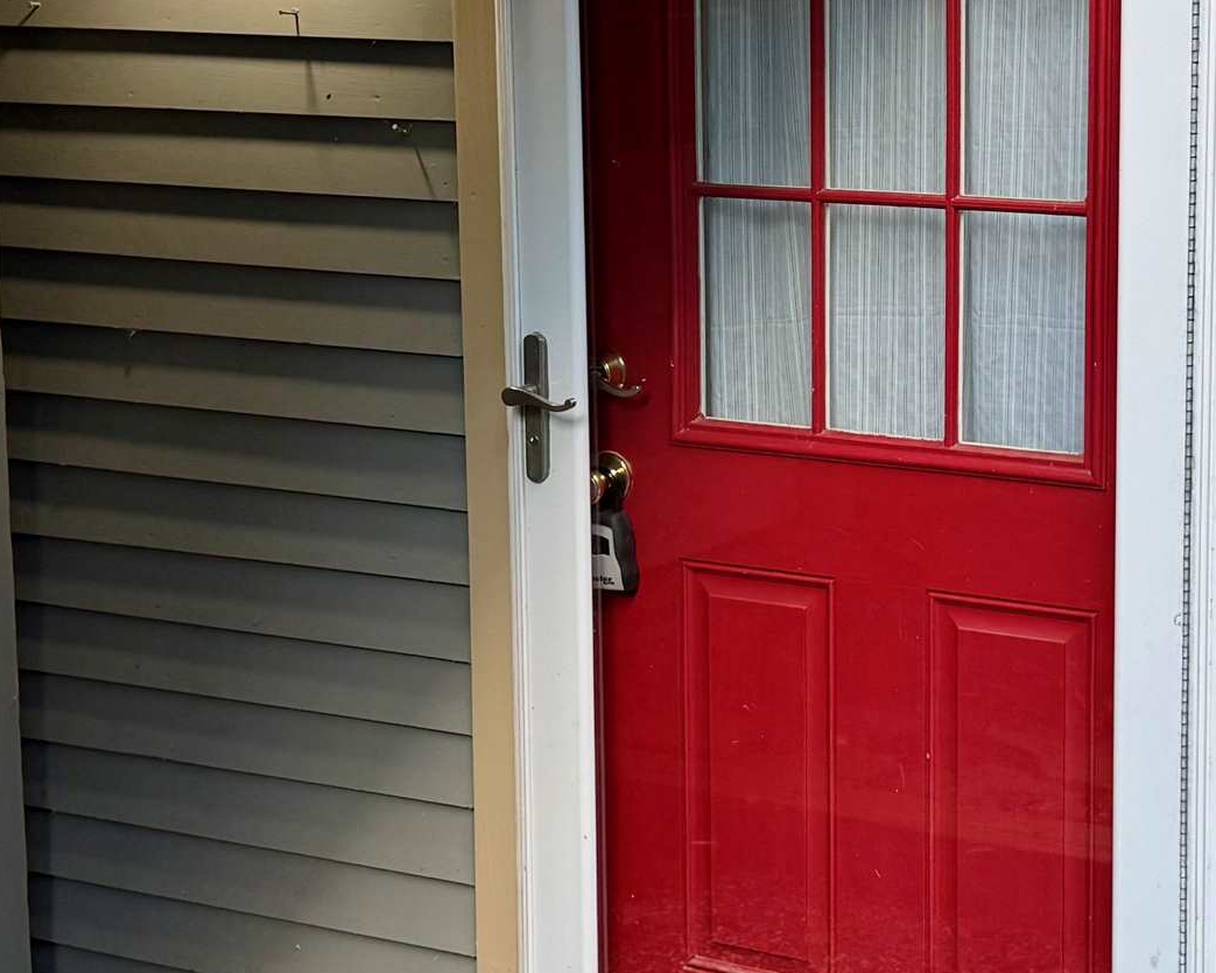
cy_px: 318
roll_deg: +0.2
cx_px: 898
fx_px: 2483
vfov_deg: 22.1
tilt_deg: -8.7
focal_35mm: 69
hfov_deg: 27.2
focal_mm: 6.76
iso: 125
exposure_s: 1/120
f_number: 1.78
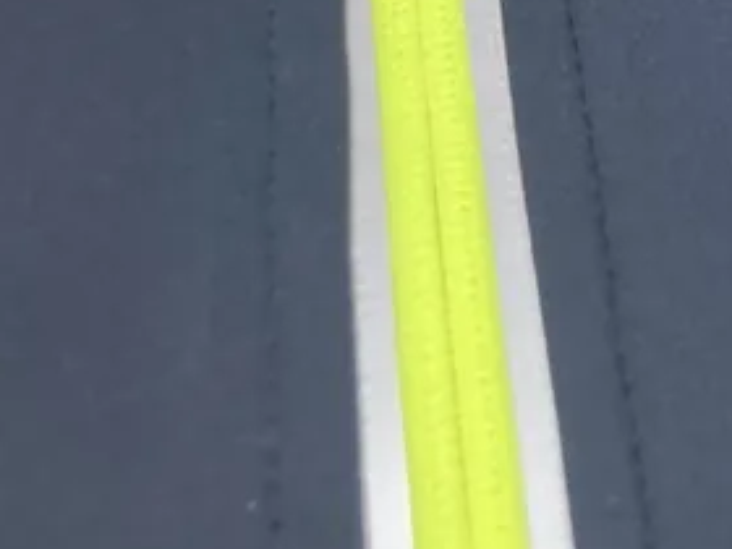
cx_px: 1302
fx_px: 2115
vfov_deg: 13.9
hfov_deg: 16.5
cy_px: -272
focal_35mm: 100
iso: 50
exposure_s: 1/50
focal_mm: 3.99
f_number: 1.8
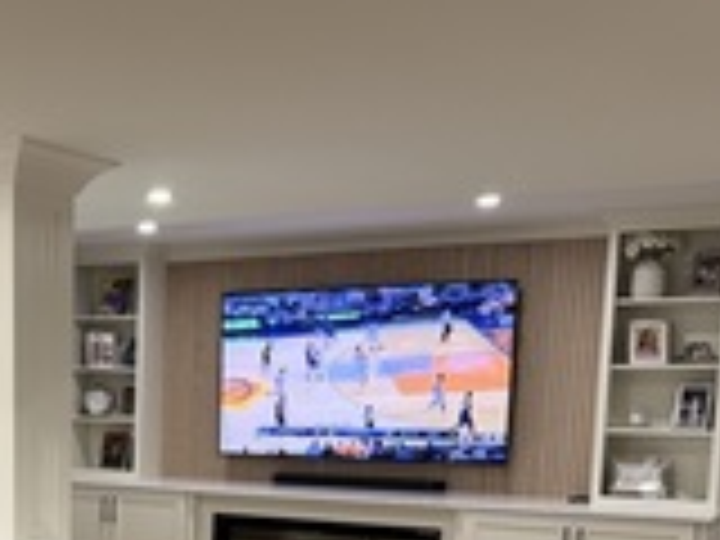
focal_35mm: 60
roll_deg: -0.7
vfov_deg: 23.2
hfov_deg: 30.3
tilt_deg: -8.7
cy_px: 562
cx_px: 27
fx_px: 1248
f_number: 1.78
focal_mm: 6.76
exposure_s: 1/60
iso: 125
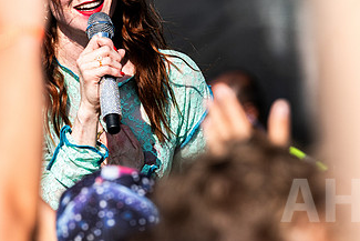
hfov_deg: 4.9
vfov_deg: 3.3
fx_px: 4212
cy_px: 42
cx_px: 74
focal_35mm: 421
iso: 200
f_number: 4
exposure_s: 1/5000
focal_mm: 200
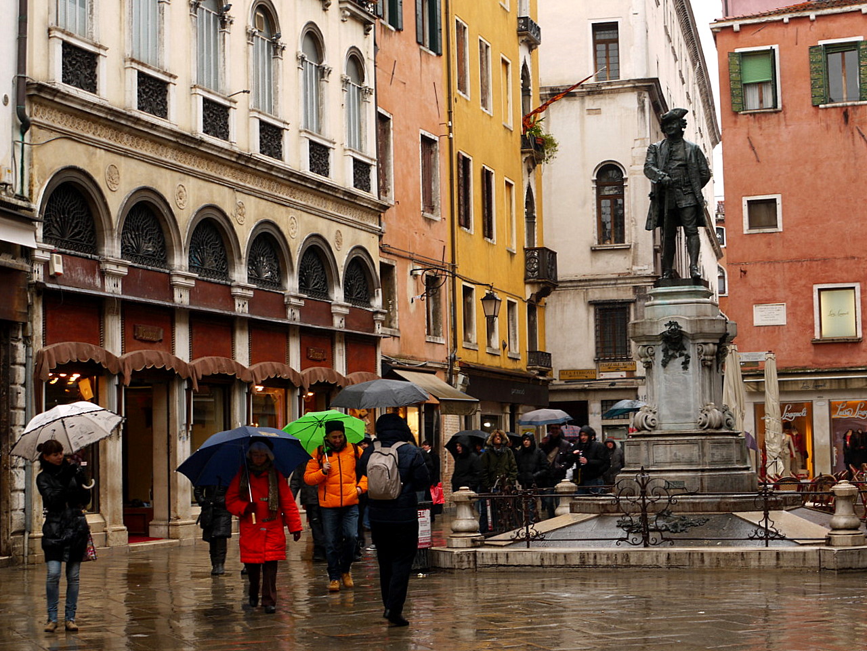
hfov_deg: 28.6
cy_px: 326
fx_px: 1703
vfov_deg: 21.6
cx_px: 434
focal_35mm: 68
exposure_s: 1/50
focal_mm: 34
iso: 100
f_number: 5.5
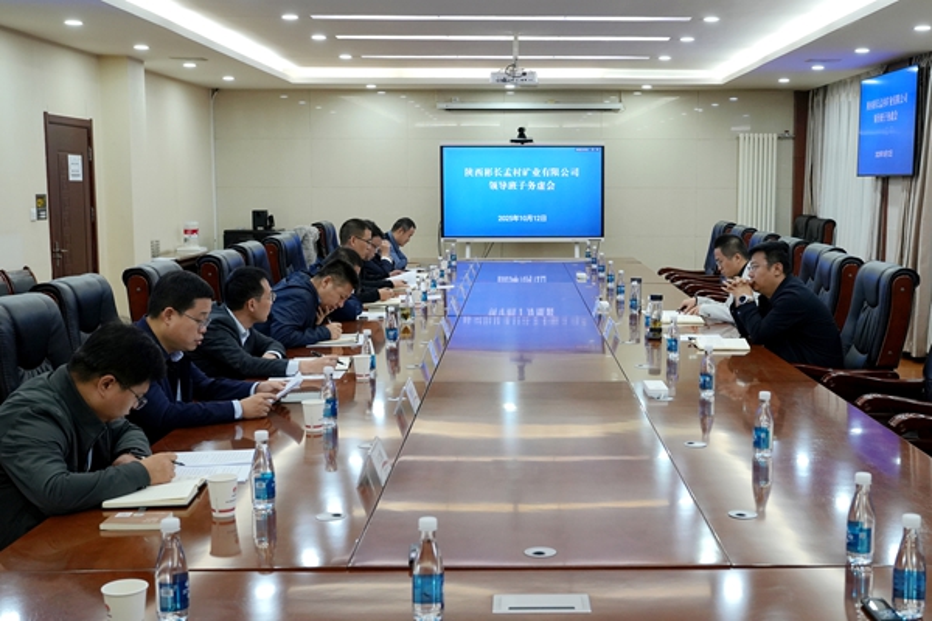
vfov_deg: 40.0
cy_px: 310
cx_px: 466
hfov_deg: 57.2
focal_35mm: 33
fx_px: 854
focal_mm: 33
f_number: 5.6
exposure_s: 1/80
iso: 1250
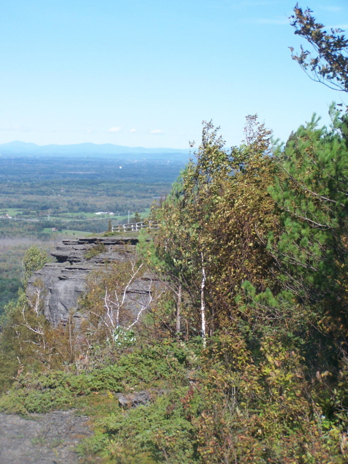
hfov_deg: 15.7
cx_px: 174
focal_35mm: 94
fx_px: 1260
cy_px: 232
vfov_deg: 20.9
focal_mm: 15.6
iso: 80
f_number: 3.2
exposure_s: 1/1000
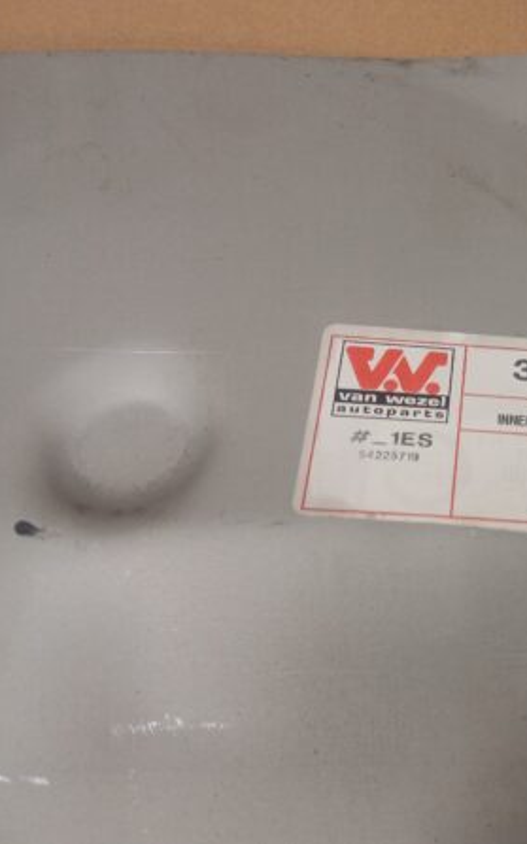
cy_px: 421
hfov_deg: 31.9
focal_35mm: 37
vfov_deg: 52.8
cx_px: 518
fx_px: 851
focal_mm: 3.98
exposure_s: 1/33.3
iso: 250
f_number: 1.8
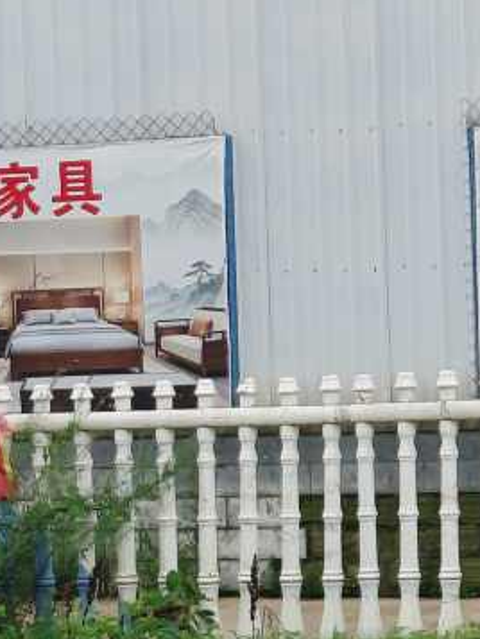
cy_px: 186
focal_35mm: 183
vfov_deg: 10.8
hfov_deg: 7.9
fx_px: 3381
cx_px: 810
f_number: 1.88
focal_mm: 4.84
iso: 100
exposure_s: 1/504
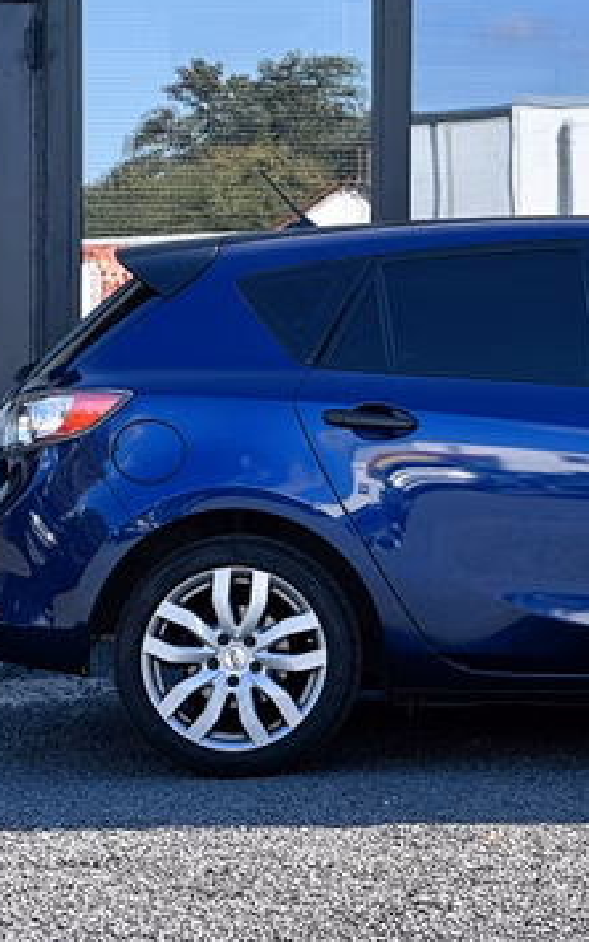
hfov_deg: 8.8
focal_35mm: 147
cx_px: 767
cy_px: 430
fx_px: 3774
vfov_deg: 14.2
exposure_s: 1/200
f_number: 2.8
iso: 32
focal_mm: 9
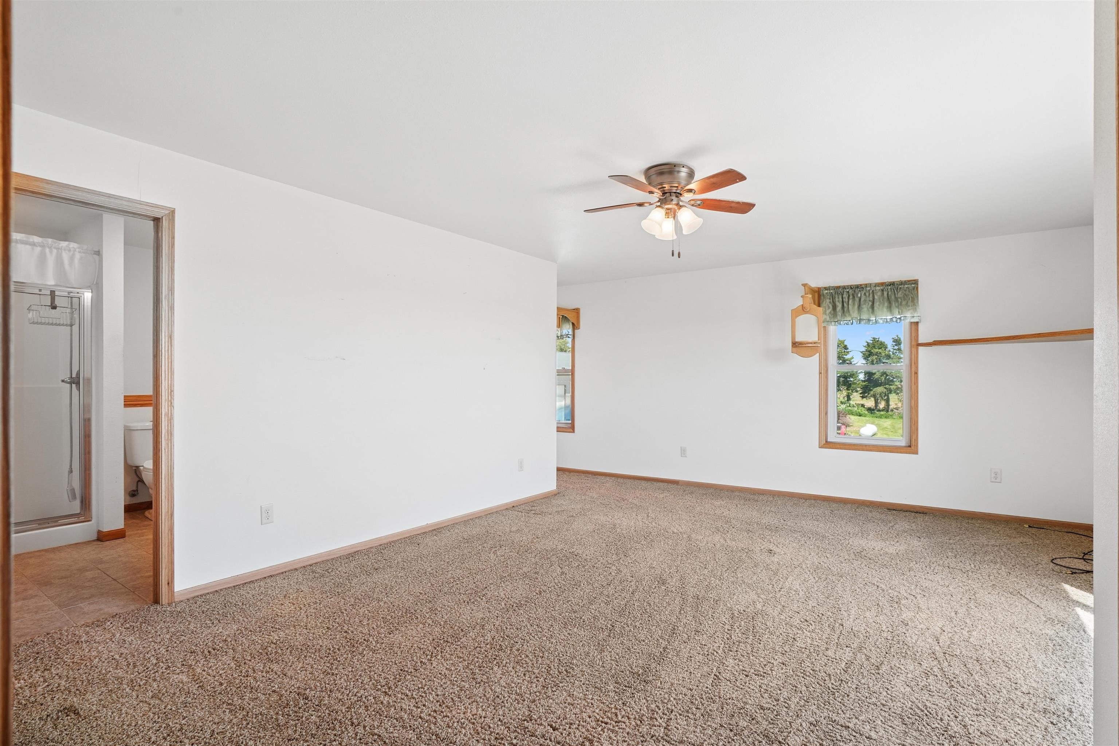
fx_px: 528
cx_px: 560
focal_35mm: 17
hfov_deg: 93.3
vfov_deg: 70.4
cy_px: 373
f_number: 9
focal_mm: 17
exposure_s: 1/30
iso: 400
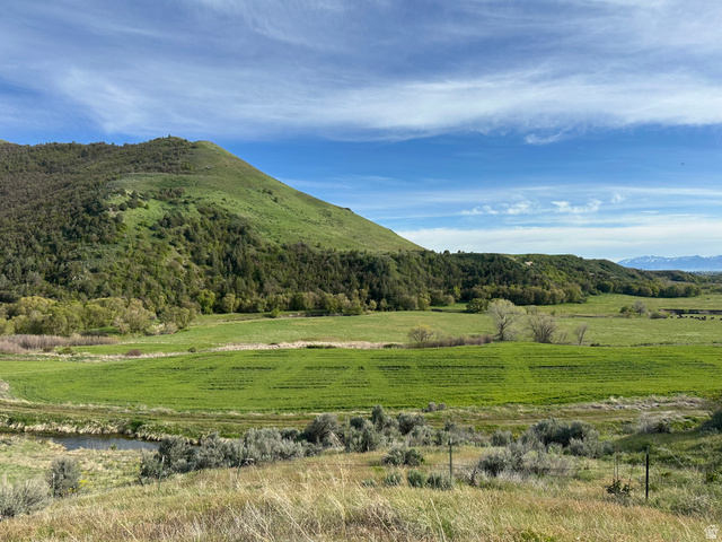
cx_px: 361
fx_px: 501
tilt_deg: +0.2
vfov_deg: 56.8
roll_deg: +0.5
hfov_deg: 71.6
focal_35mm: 24
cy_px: 271
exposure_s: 1/4348
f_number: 1.78
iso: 80
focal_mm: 6.86
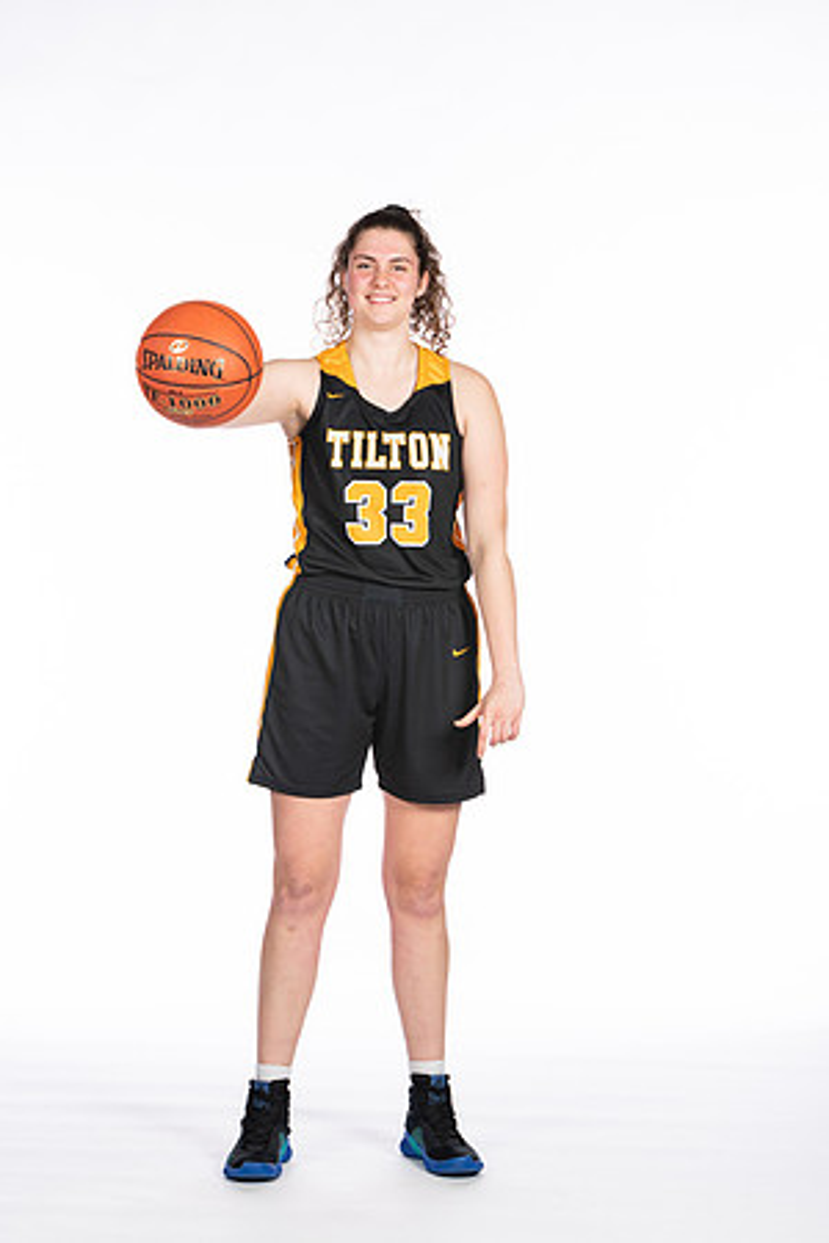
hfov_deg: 13.0
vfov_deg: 19.5
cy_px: 622
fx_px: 3627
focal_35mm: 105
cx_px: 414
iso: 100
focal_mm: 70
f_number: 5
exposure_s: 1/100
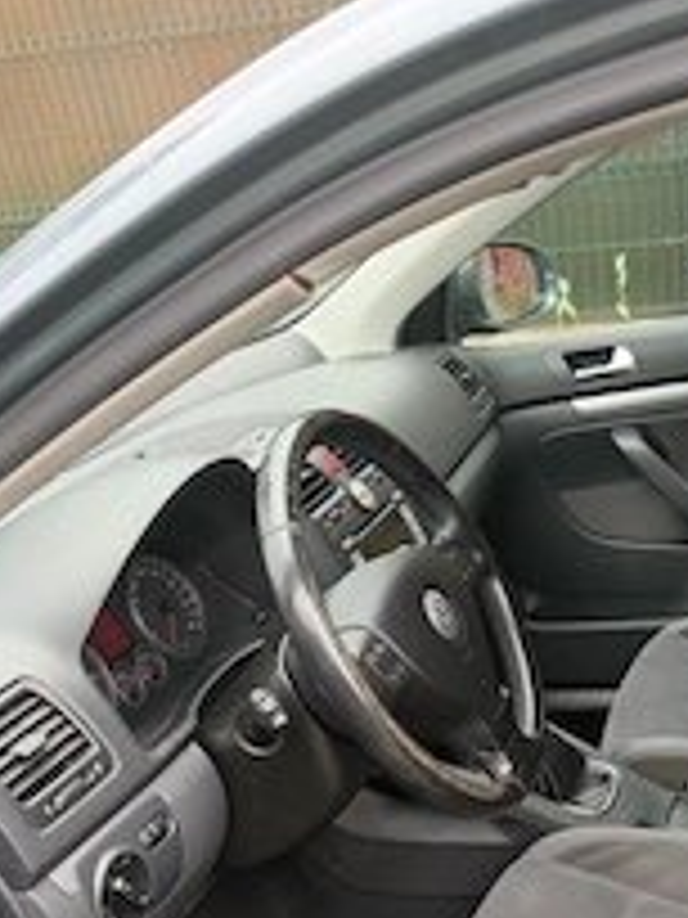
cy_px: 860
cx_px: 495
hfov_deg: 30.5
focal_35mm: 47
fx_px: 1246
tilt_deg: -32.1
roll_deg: +7.0
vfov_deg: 37.3
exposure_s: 1/222
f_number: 1.78
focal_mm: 6.76
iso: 80
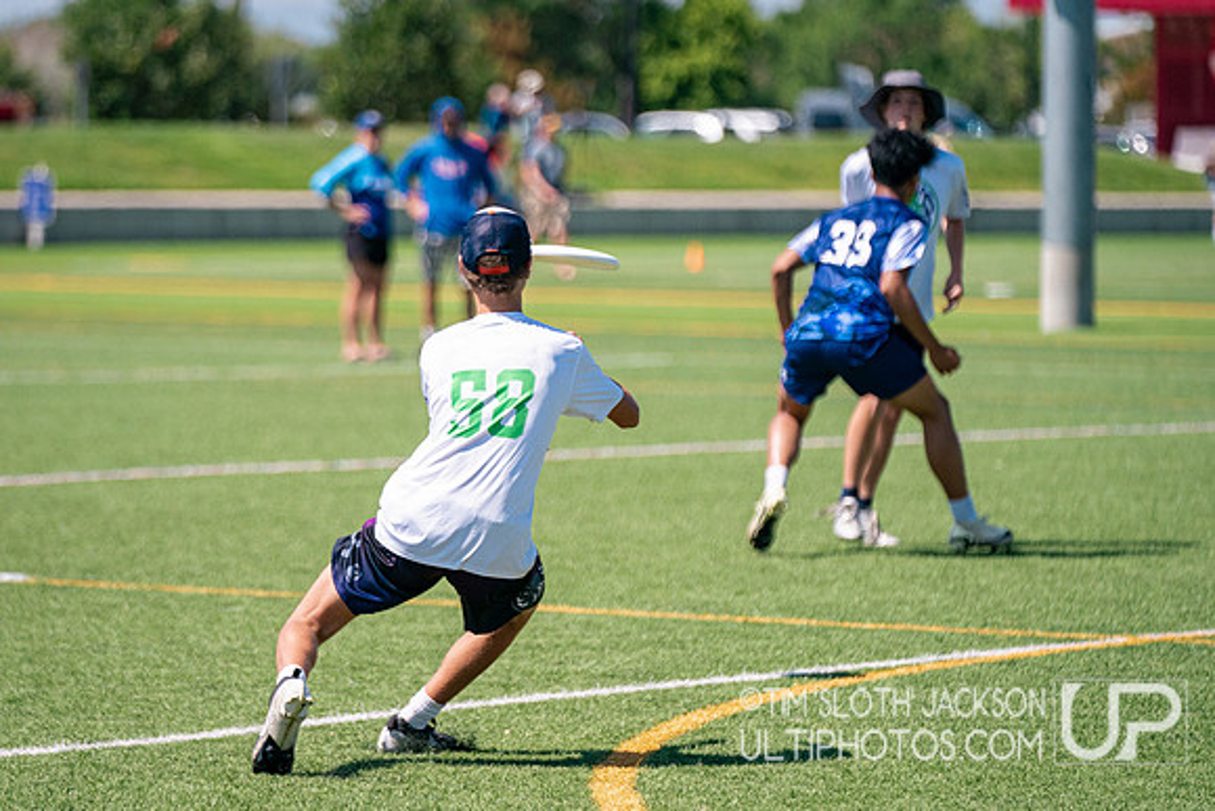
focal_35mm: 227
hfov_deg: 9.1
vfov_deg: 6.1
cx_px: 523
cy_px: 402
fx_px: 7650
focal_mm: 173
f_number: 2.8
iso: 640
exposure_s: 1/12800
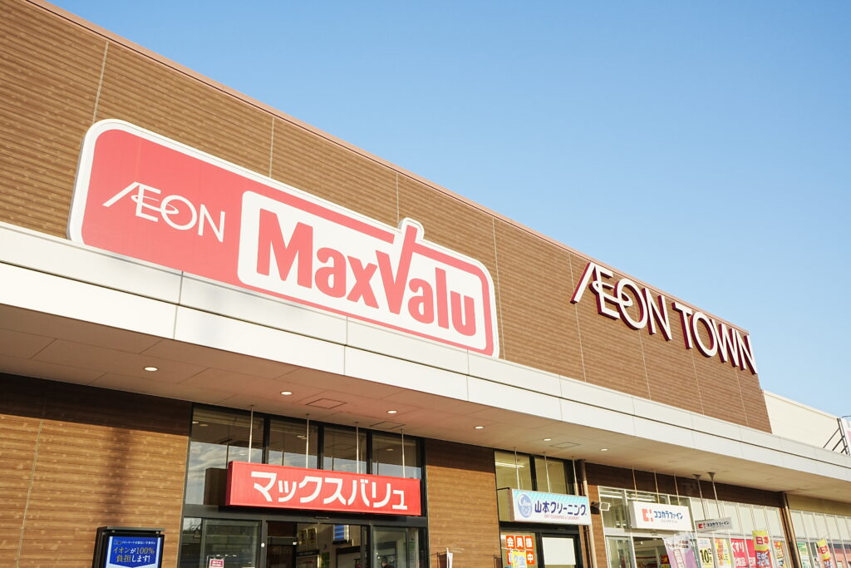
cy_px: 284
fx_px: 709
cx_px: 426
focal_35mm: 30
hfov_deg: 61.9
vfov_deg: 43.6
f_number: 10
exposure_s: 1/400
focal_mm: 30
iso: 500
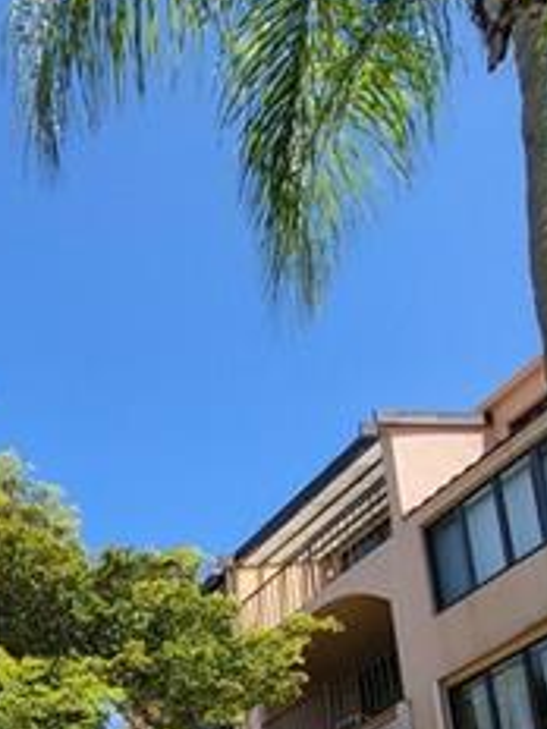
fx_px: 906
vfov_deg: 32.4
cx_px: 9
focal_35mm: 43
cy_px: 958
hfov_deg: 31.3
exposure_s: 1/794
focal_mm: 1.74
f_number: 2.2
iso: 32
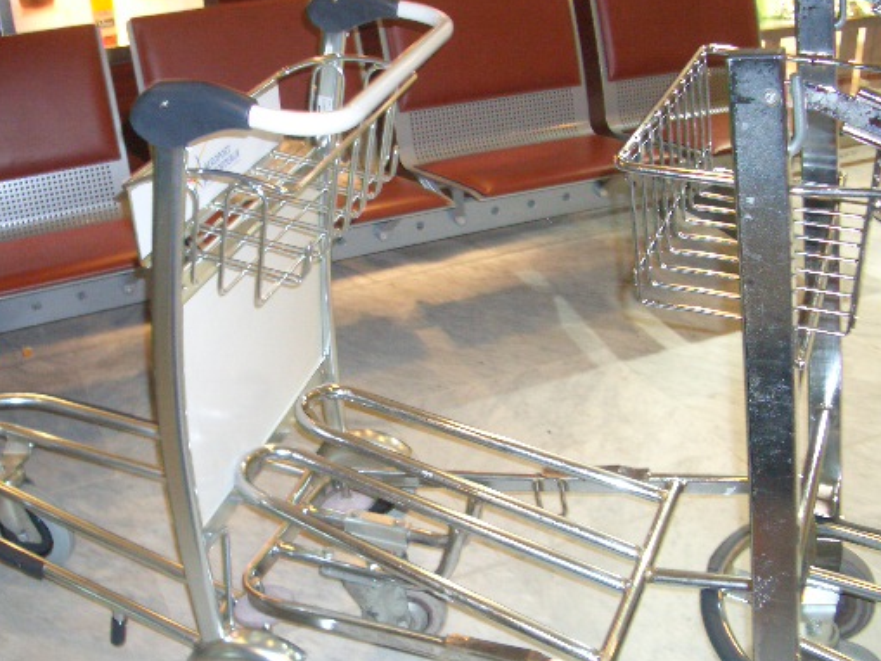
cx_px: 441
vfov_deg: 32.9
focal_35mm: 44
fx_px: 1120
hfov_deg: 42.9
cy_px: 367
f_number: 2.6
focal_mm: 5.8
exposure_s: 1/60
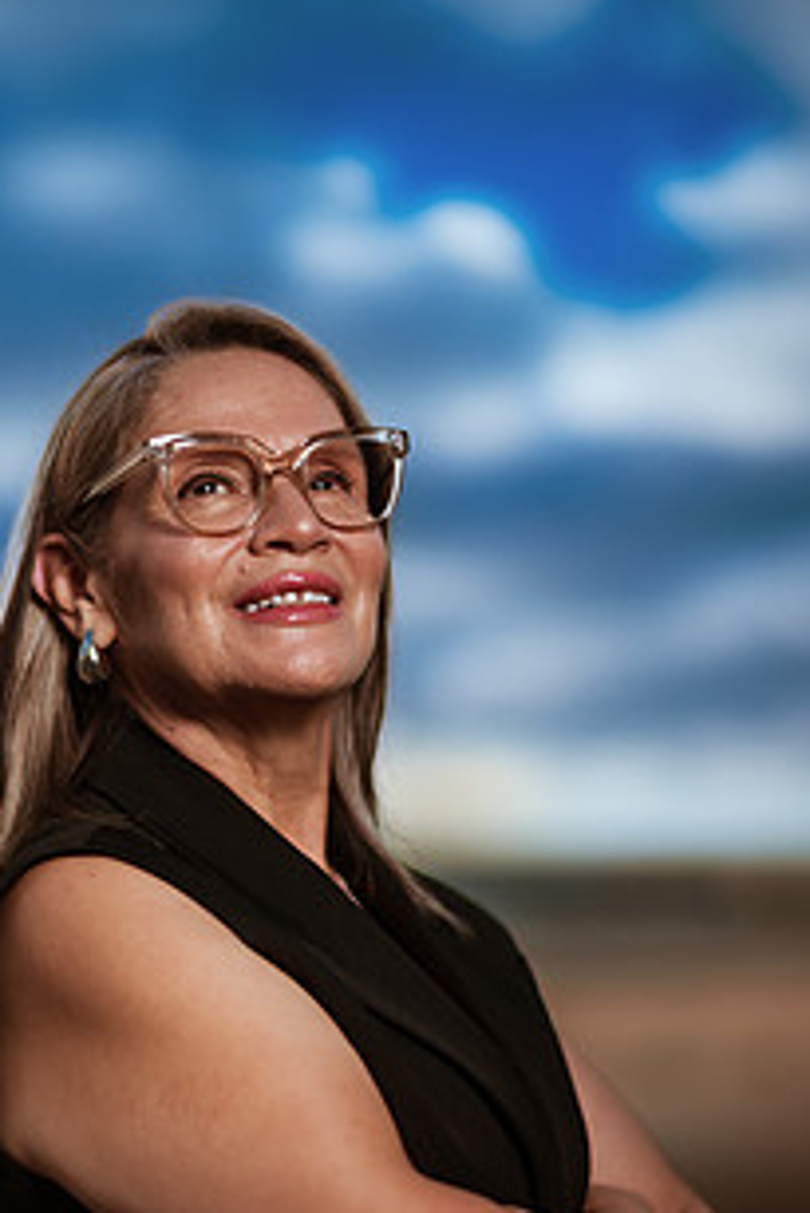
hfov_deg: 16.1
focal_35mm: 85
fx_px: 2865
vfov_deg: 23.7
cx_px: 336
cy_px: 849
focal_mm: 58
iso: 50
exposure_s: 1/8000
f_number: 1.6
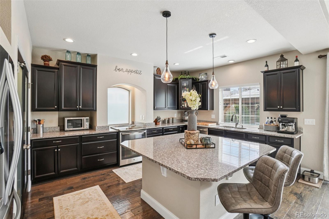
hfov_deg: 100.4
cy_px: 110
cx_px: 164
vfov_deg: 77.3
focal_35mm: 15
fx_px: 137
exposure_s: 1/50
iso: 400
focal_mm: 10
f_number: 8
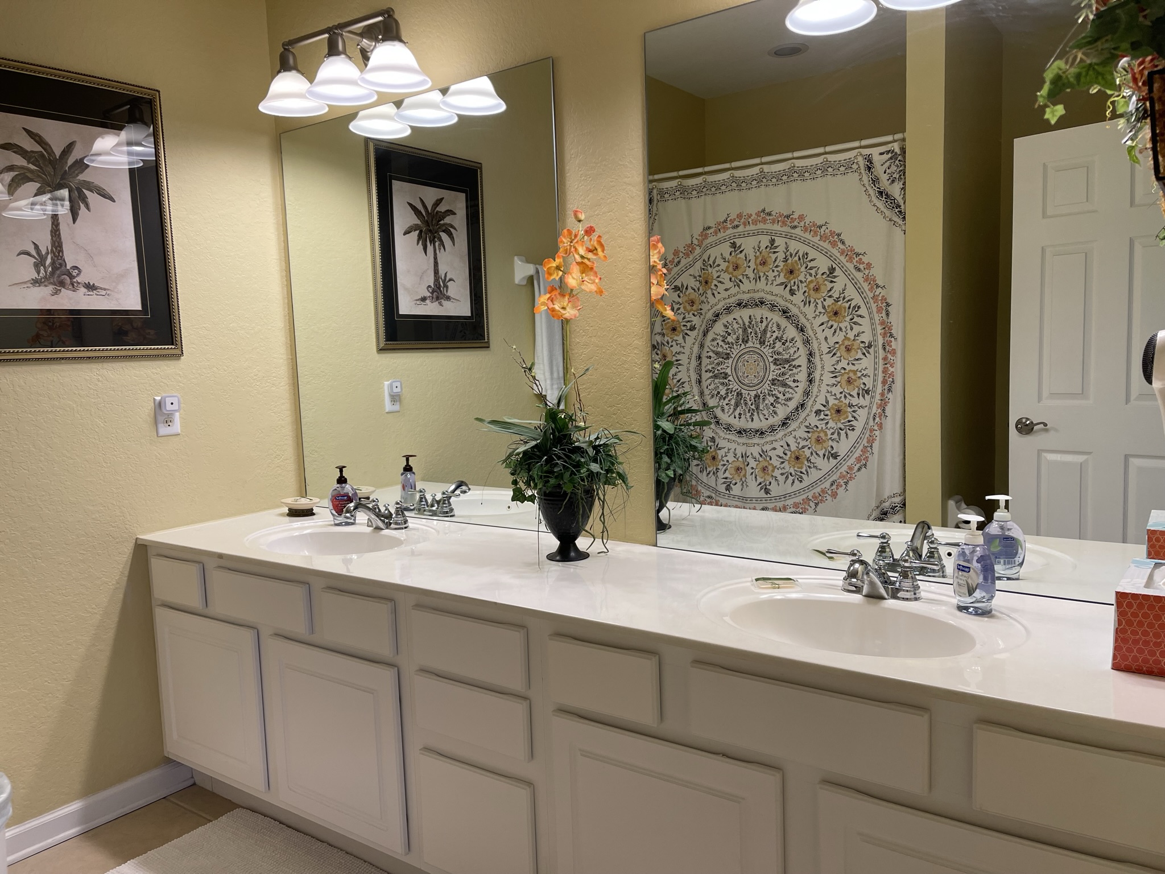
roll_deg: +1.5
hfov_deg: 67.3
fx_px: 875
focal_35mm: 26
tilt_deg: -6.5
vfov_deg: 53.1
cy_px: 437
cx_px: 582
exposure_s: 1/120
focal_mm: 5.1
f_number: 1.6
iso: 64
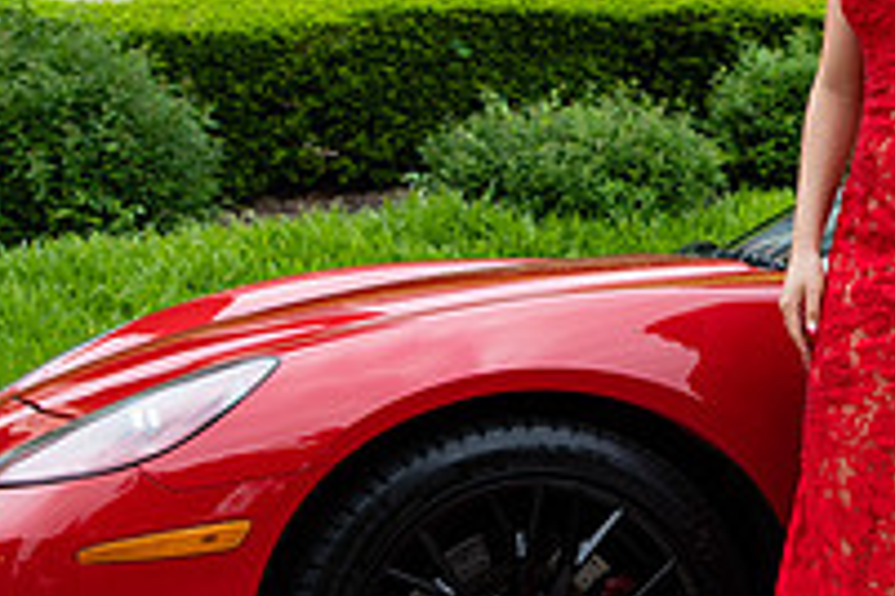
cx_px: 1078
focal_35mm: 108
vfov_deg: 12.7
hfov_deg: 18.0
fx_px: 2685
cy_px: 219
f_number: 2.8
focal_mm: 24
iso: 500
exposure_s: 1/1000
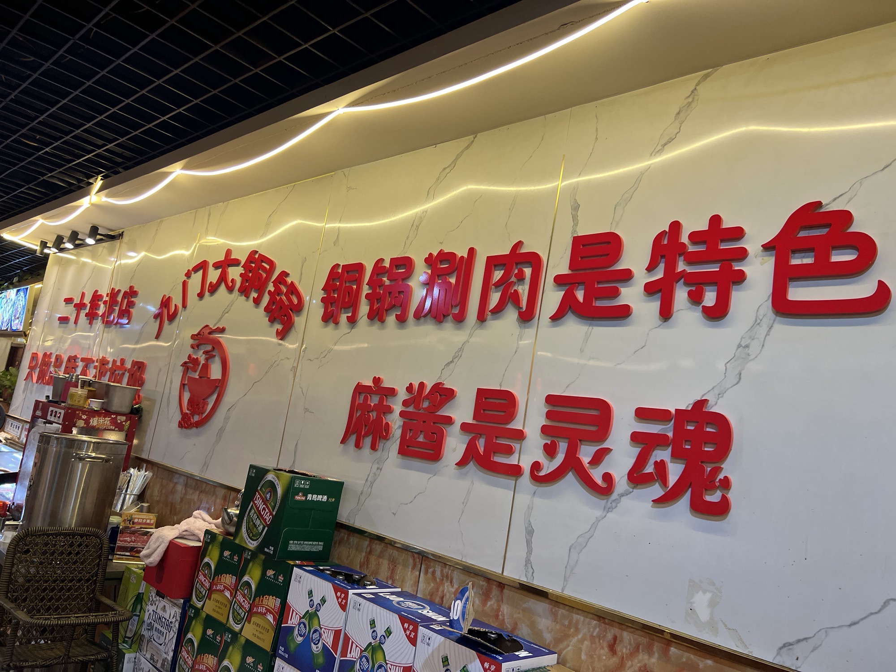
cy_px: 336
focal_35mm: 26
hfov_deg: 67.3
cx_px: 448
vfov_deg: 53.1
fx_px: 673
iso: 100
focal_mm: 5.7
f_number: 1.5
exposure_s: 1/100
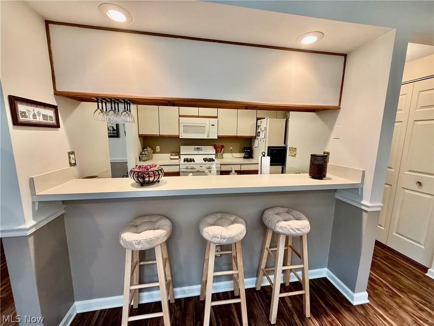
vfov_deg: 85.7
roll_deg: -0.4
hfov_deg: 102.1
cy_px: 163
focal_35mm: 14
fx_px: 176
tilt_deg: -8.8
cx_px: 217
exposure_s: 1/60
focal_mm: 2.22
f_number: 2.2
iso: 200
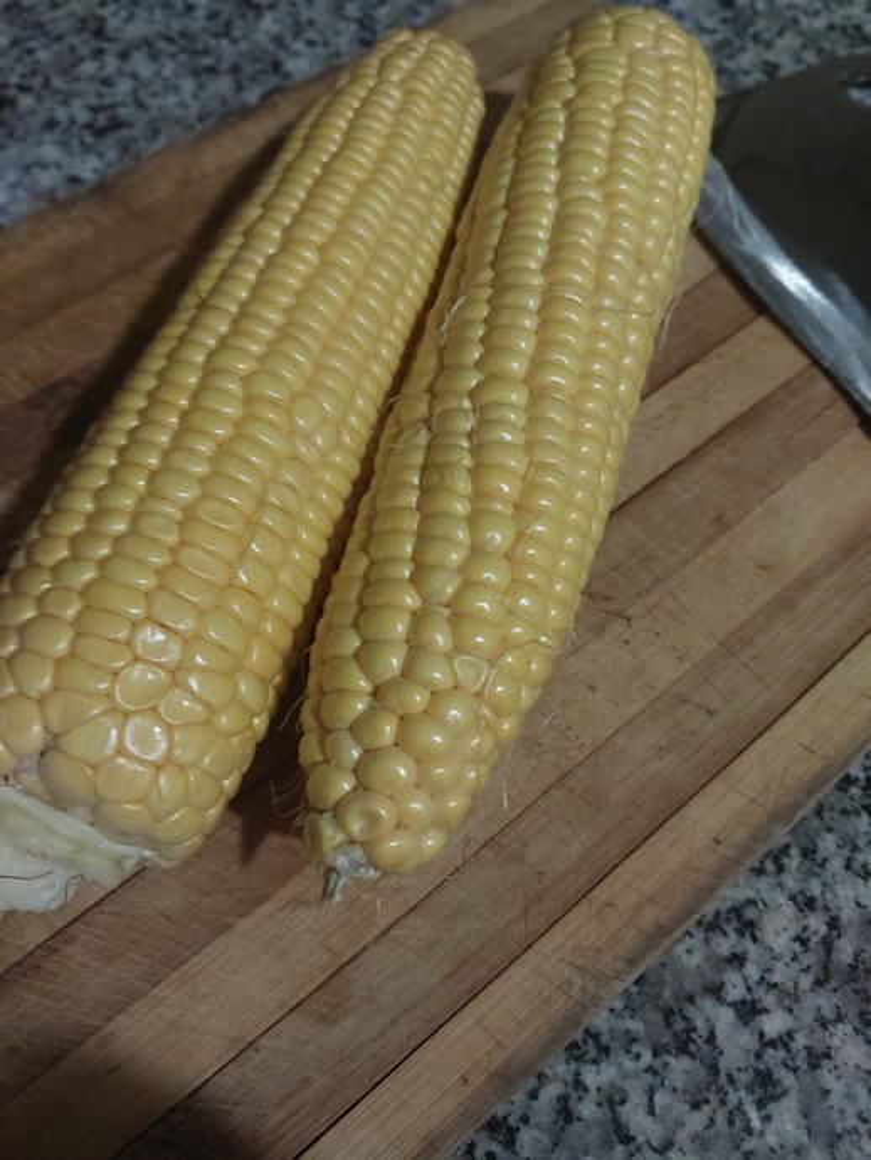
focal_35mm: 30
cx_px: 436
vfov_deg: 59.9
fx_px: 1006
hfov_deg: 46.8
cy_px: 580
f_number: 1.8
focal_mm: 4.6
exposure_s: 1/25
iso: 320
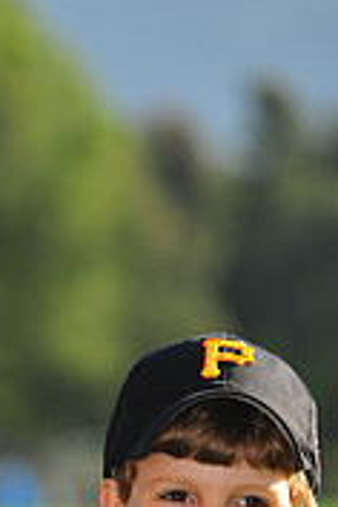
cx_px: -74
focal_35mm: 542
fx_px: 7633
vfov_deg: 3.8
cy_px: 779
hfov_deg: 2.5
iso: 200
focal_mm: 165
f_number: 4
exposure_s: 1/1000
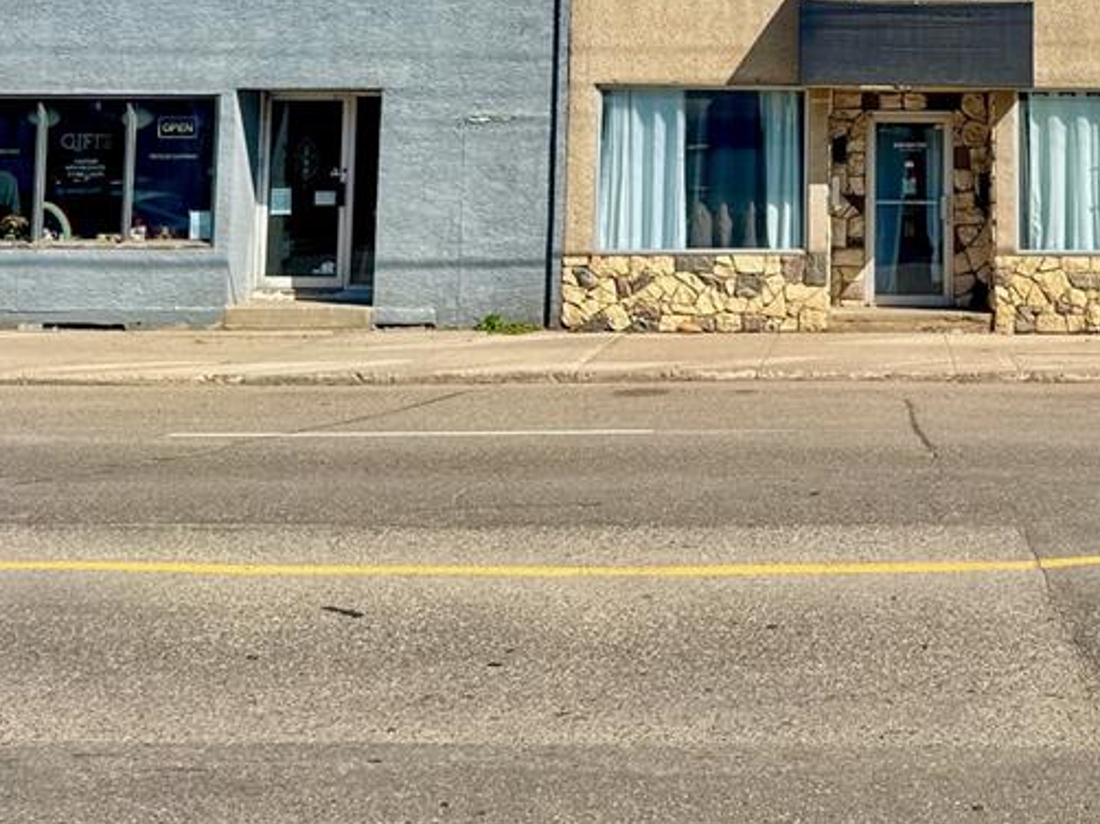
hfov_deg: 37.4
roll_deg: -1.7
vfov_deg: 28.1
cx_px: 894
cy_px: 26
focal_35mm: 49
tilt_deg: +5.2
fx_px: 1556
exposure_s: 1/3597
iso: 80
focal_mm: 6.76
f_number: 1.78
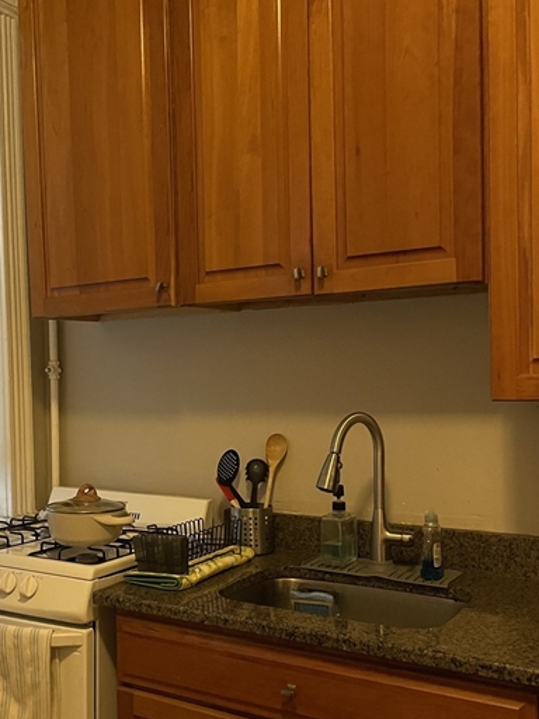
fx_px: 810
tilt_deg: -2.1
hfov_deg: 36.1
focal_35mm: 39
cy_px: 410
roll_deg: +1.6
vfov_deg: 47.7
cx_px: 145
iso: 800
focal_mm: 4.2
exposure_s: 1/30
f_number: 1.6
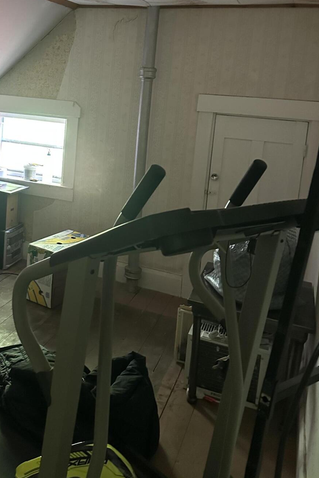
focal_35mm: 38
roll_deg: -4.9
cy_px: 161
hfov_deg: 33.8
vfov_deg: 49.8
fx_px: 505
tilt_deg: -6.7
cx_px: 55
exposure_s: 1/40
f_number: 1.78
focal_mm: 6.86
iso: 1000
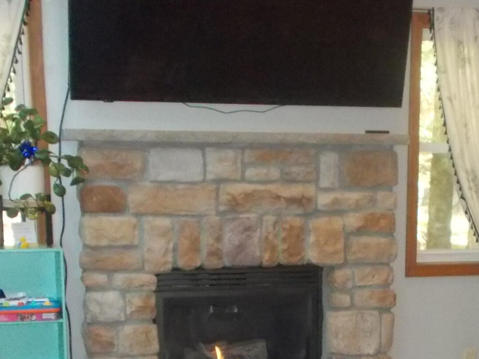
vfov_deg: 17.0
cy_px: 422
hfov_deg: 23.4
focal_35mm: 83
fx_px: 1149
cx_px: 321
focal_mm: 5.3
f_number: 3.4
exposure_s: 1/25
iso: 640
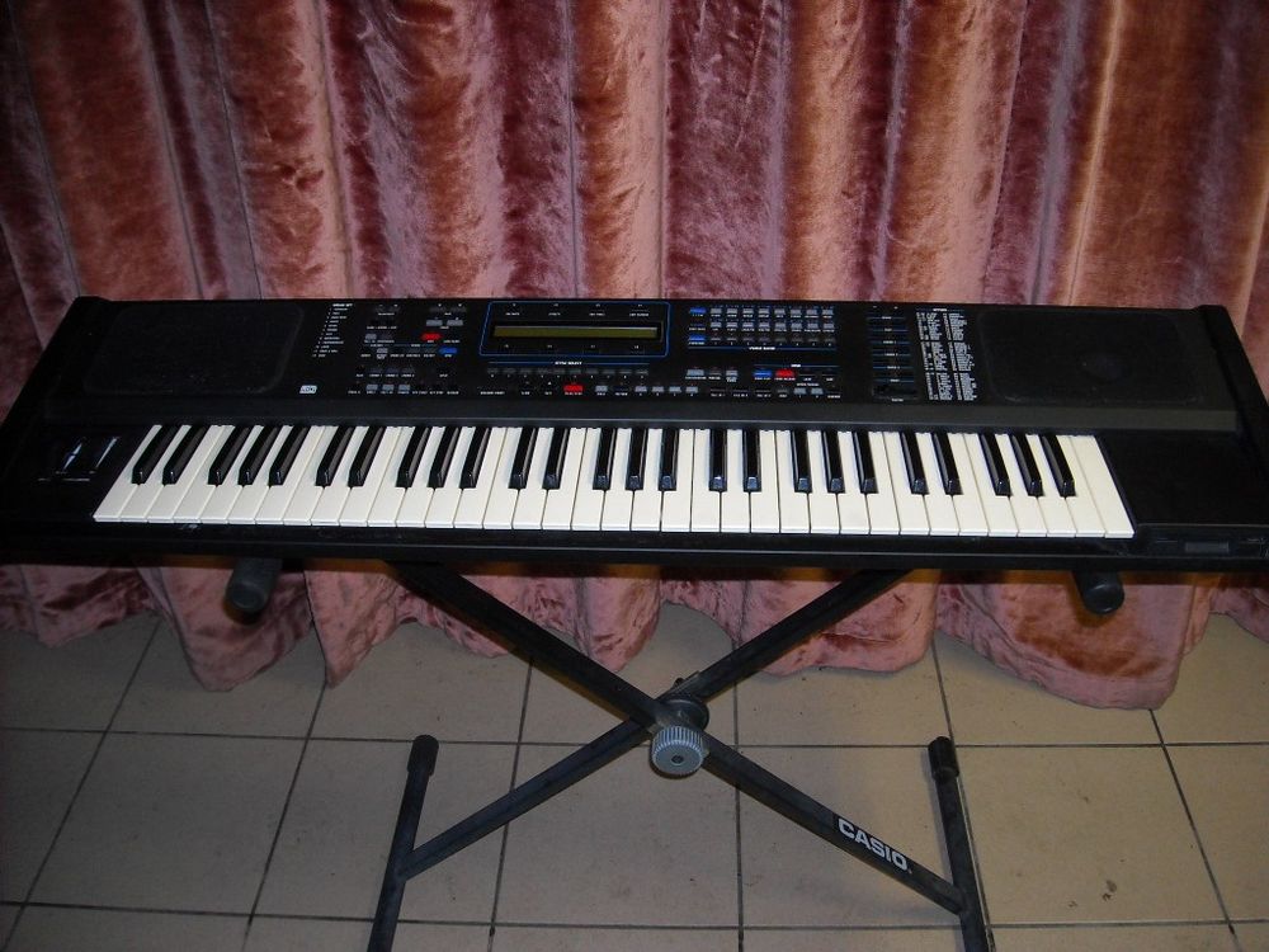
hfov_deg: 52.6
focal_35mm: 35
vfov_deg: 40.7
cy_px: 476
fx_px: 1283
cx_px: 634
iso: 200
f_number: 2.8
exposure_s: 1/60
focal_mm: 5.7
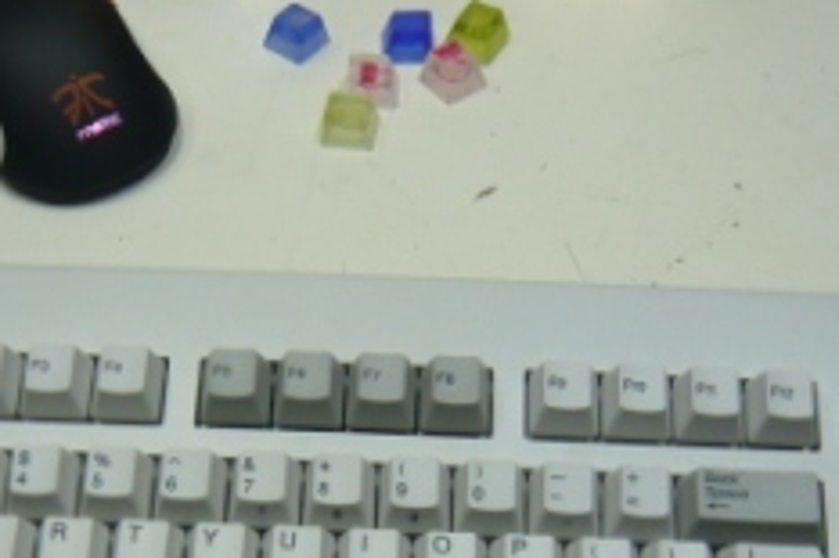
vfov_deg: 23.0
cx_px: 396
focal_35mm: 56
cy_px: 583
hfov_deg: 35.7
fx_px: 1304
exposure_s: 1/50
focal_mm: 4.6
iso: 100
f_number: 2.8
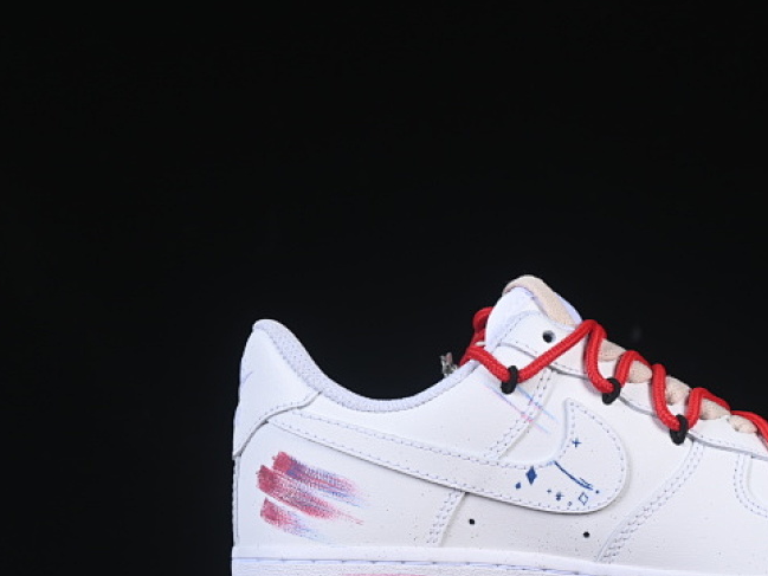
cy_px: 413
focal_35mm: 120
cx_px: 598
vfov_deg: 12.3
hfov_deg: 16.3
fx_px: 2663
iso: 160
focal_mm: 50
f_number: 8
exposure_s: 1/100
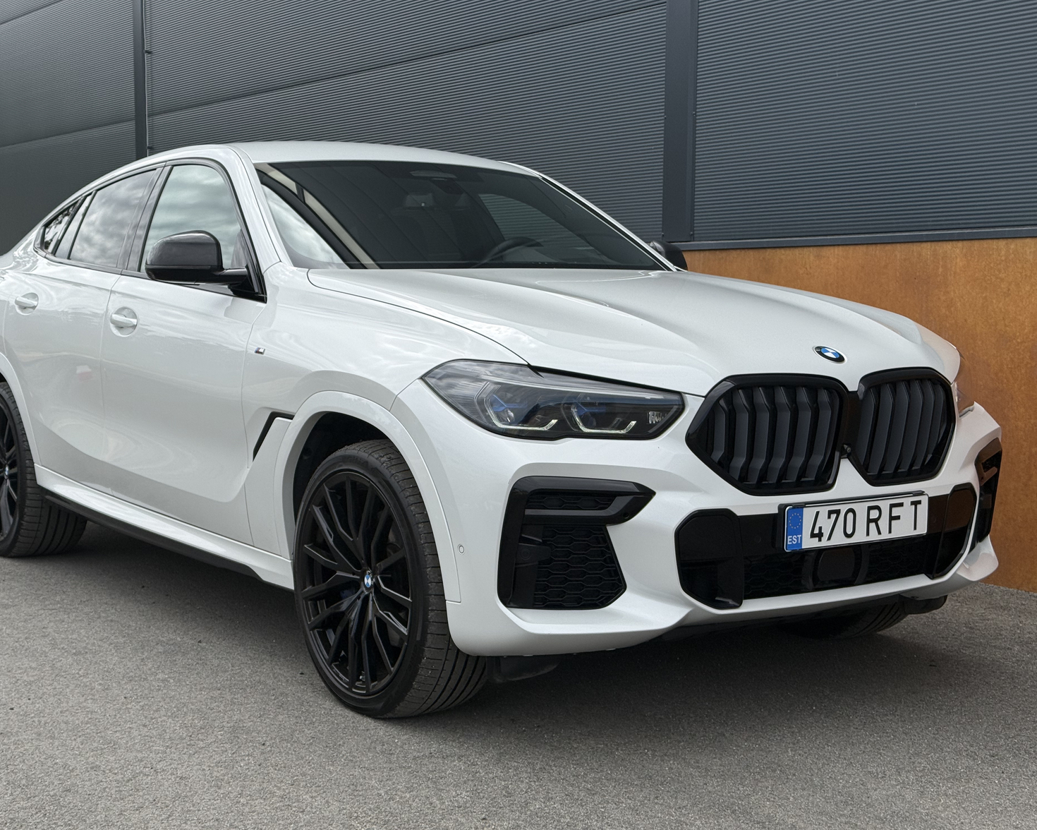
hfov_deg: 36.6
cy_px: 409
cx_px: 473
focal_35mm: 51
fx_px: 1565
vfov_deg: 29.7
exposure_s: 1/5208
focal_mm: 6.76
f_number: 1.78
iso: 64
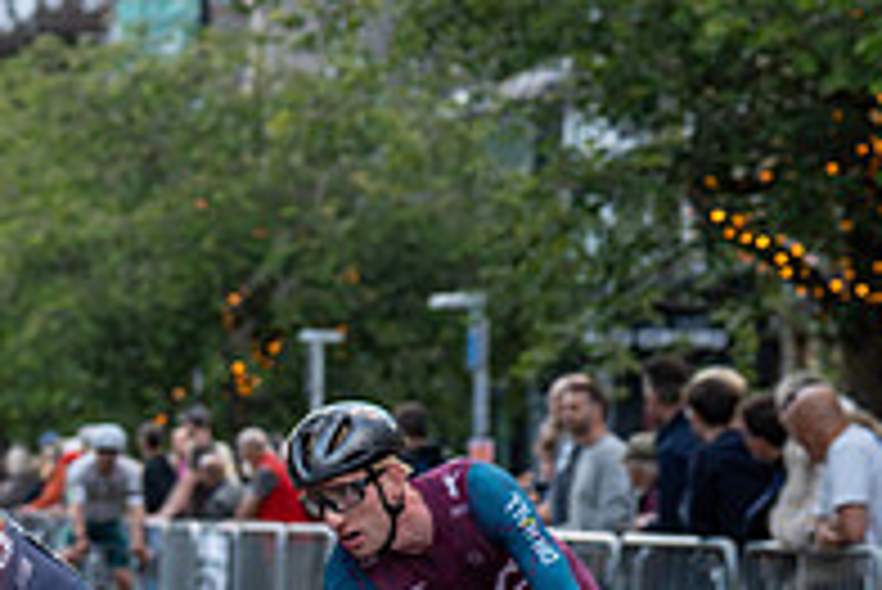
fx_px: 5345
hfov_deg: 9.3
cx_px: -243
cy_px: 466
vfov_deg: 6.3
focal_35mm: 218
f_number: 3.5
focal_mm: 70
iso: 1250
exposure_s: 1/800
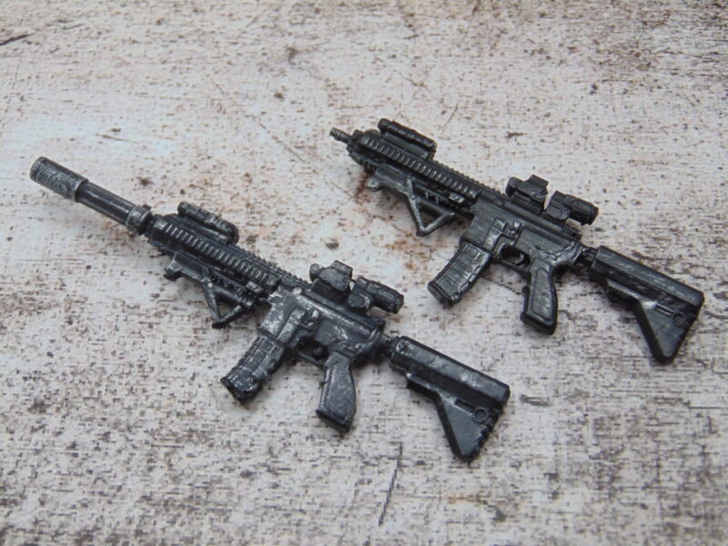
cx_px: 364
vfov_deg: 29.1
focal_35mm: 50
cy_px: 273
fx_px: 1052
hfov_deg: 38.2
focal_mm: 9
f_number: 3.5
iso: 100
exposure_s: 1/20
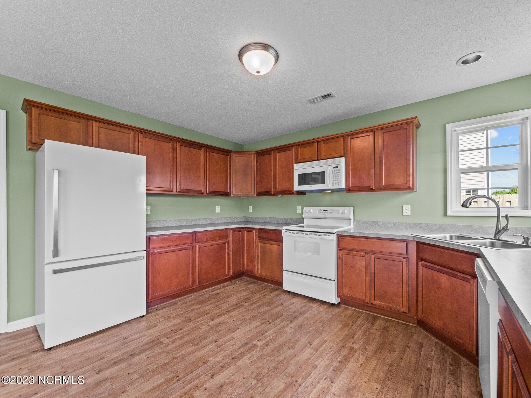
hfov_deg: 102.1
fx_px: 215
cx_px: 266
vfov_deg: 85.7
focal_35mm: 14
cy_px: 199
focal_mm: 7
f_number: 4
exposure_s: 1/30
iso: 400
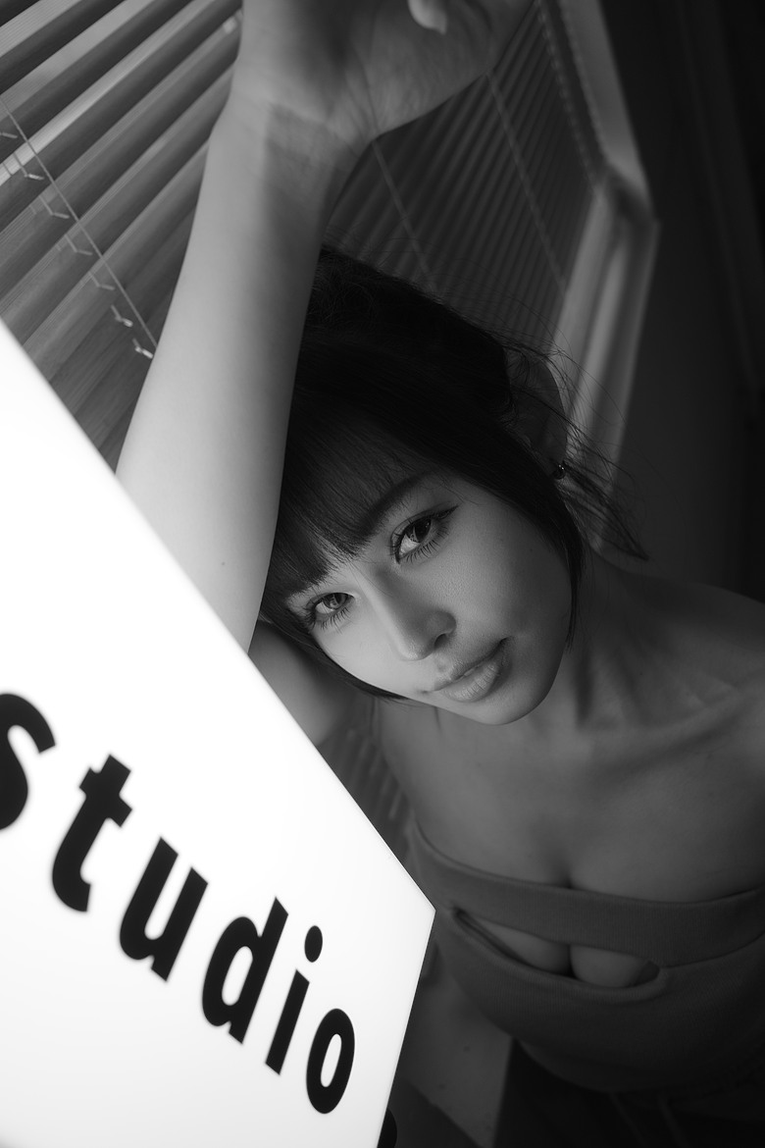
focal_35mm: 28
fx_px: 892
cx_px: 382
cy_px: 574
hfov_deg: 46.4
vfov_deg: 65.5
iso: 320
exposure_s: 1/60
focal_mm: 18.3
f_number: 2.8
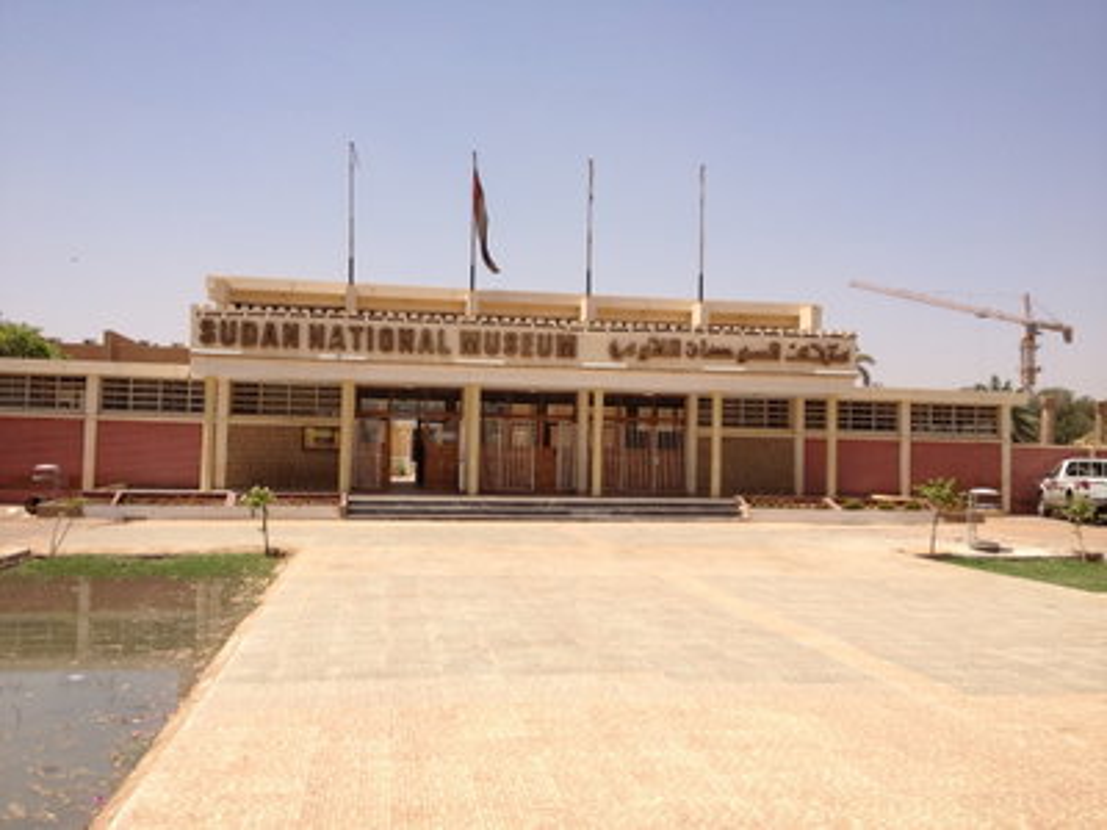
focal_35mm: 35
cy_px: 415
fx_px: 1119
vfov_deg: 40.7
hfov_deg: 52.6
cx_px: 554
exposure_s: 1/2208
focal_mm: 4.28
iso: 50
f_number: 2.4
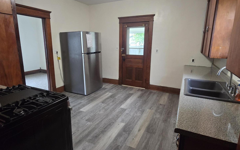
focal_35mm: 19
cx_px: 117
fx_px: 124
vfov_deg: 62.2
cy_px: 71
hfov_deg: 88.0
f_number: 2.2
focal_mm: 2.2
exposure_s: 1/60
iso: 400
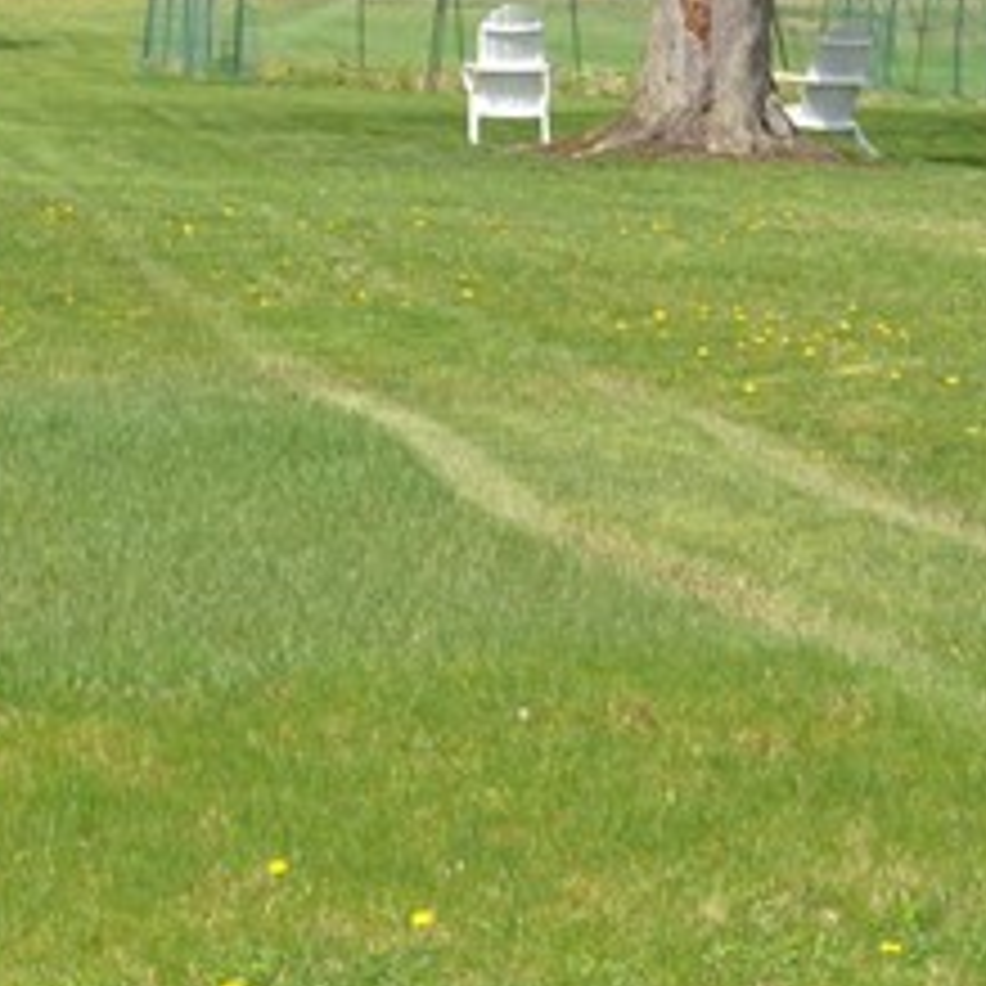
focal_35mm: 152
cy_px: -297
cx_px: 72
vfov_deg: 11.2
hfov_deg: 11.4
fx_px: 4898
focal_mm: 24
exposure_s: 1/200
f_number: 7.1
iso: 100
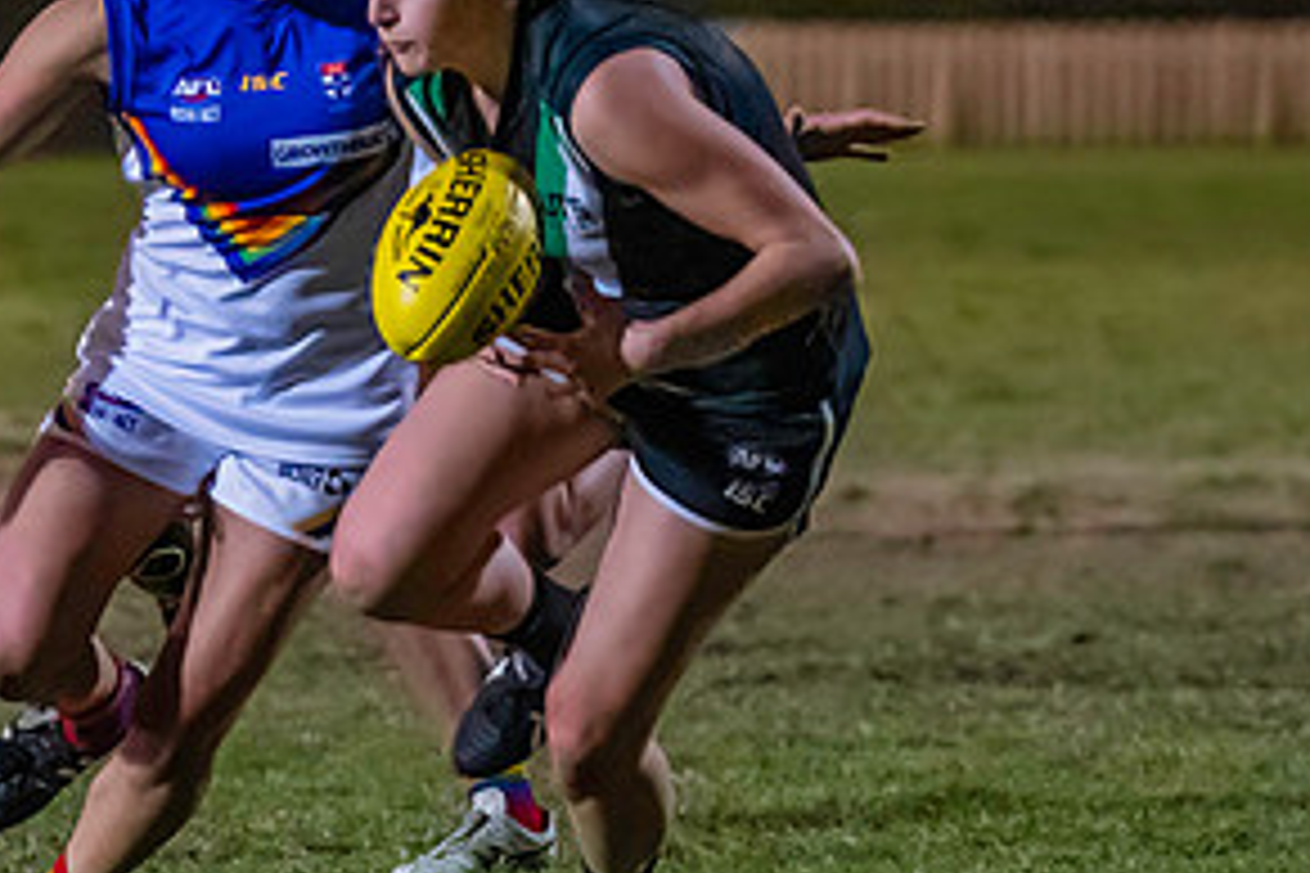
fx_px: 23323
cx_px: 168
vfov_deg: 2.1
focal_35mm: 641
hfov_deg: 3.2
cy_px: 631
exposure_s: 1/1250
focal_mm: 145
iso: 10000
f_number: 2.8
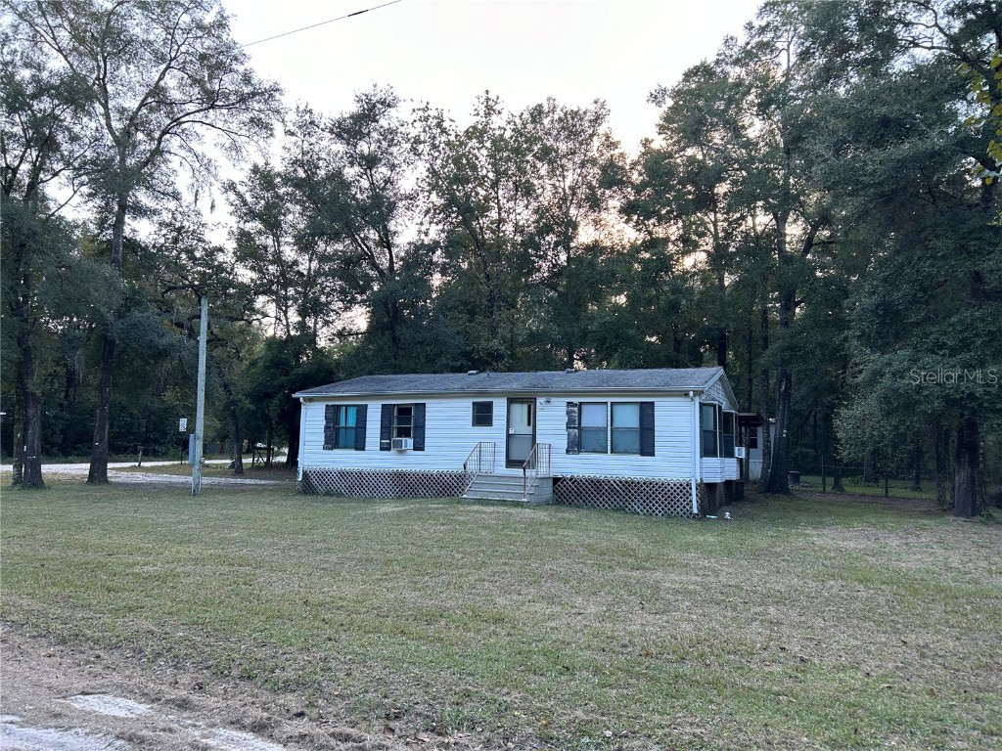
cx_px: 501
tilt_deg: +6.4
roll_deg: -1.1
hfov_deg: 67.3
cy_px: 376
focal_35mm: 26
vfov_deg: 53.1
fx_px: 753
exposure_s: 1/194
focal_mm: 5.7
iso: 40
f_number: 1.5
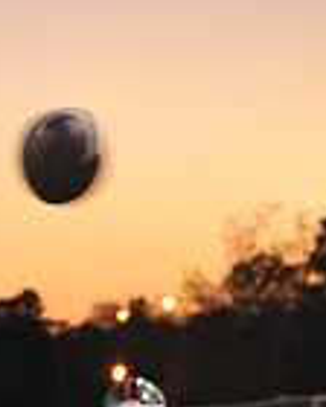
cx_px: -67
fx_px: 4583
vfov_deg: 5.0
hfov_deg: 4.1
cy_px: 834
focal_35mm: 380
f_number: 5.6
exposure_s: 1/60
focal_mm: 98
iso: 2000
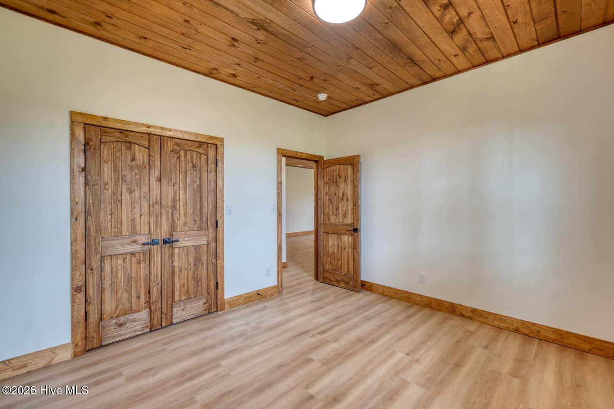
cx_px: 307
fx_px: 256
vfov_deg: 77.3
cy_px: 204
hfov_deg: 100.4
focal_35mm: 15
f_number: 9
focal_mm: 10
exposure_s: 1
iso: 100
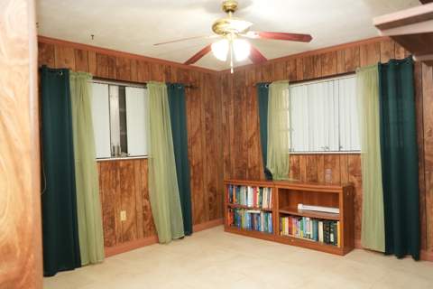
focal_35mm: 28
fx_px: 337
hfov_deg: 65.5
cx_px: 216
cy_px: 144
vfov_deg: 46.4
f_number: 3.5
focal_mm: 28
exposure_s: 1/160
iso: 5000
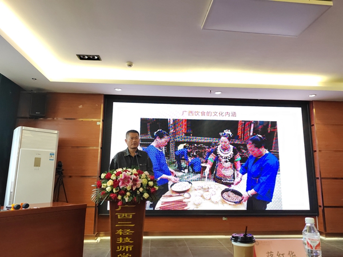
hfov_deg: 65.3
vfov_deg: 51.4
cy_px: 128
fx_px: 268
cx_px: 172
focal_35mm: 27
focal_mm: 6.14
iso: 3200
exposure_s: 1/320
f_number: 1.8
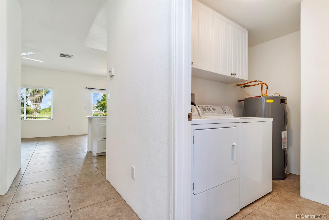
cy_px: 110
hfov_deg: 95.0
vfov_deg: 72.1
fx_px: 151
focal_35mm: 16
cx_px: 164
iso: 160
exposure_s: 1/20
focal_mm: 11
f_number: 8
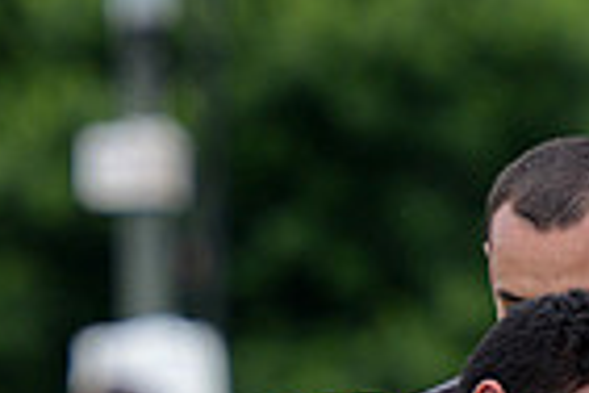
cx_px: 810
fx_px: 16114
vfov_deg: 1.4
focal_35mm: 985
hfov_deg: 2.1
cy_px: 792
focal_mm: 240
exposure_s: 1/640
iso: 500
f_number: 4
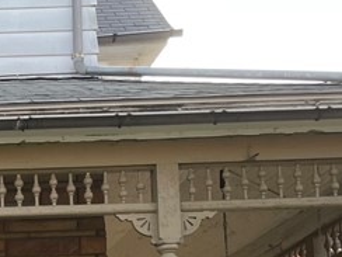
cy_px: 440
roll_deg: +0.7
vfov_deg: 12.6
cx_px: -189
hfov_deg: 16.3
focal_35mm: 109
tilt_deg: +5.1
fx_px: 1077
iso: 32
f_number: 1.6
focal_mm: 4.2
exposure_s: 1/212
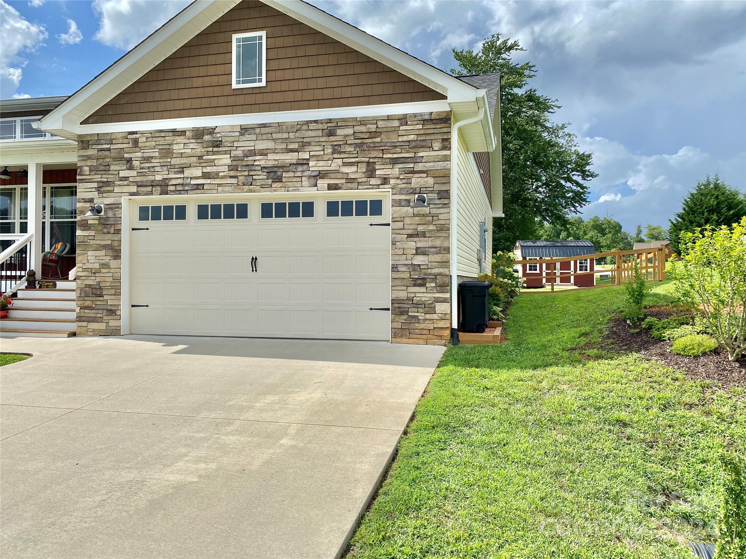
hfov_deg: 67.3
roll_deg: -1.3
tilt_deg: +0.6
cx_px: 373
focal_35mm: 26
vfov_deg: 53.1
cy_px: 280
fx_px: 560
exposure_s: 1/3497
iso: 32
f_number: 1.8
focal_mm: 4.25
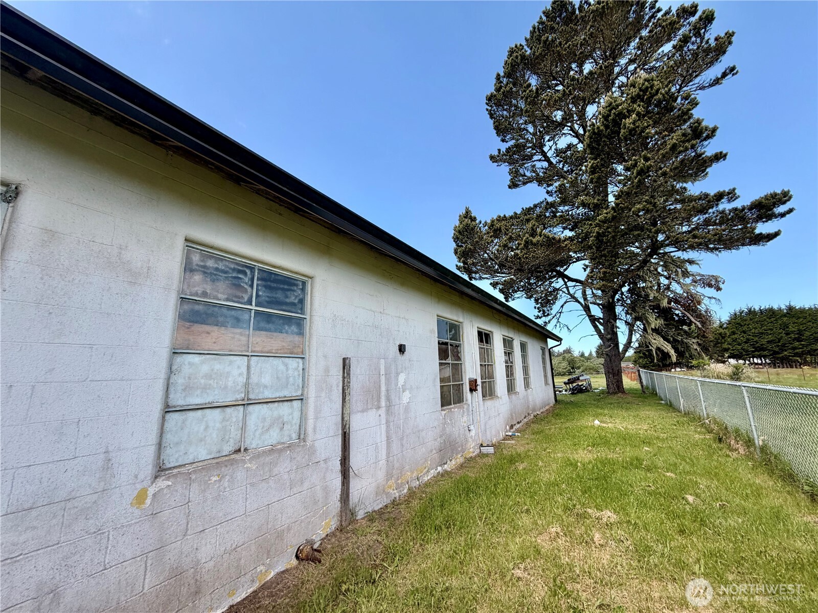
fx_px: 331
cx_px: 409
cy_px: 306
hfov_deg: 102.1
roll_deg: +2.0
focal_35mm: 14
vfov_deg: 85.7
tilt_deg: +6.5
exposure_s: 1/554
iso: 40
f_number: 2.2
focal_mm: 2.22
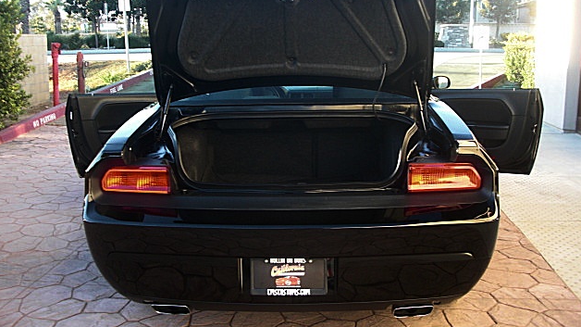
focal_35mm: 40
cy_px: 135
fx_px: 616
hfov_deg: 50.5
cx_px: 293
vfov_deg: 29.6
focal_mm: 6.3
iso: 100
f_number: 2.8
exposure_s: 1/100
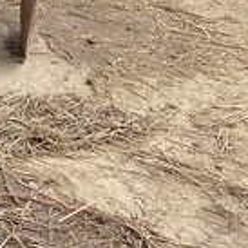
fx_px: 1086
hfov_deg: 10.2
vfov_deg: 12.4
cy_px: -114
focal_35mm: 134
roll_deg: +1.4
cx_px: -456
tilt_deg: -21.1
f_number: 1.8
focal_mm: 4.25
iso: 32
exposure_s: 1/1362
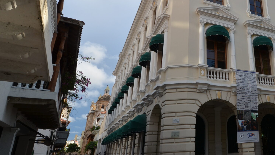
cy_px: 67
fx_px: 197
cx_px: 230
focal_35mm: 27
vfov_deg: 42.8
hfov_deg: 62.2
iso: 200
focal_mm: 10
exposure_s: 1/250
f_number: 8
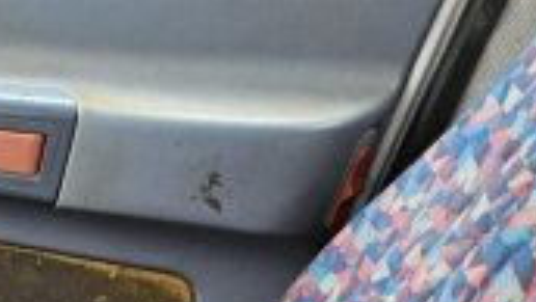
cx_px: -390
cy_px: 744
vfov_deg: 10.9
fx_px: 1323
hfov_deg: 18.6
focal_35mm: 93
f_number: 1.8
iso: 80
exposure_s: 1/180
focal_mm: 5.4
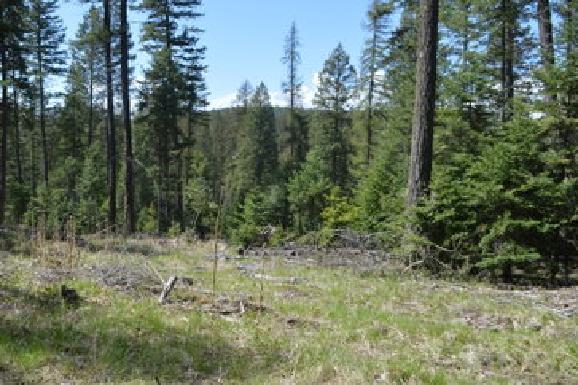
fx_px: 610
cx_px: 205
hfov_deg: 50.0
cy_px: 231
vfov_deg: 34.9
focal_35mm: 38
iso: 100
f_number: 7.1
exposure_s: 1/160
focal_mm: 18
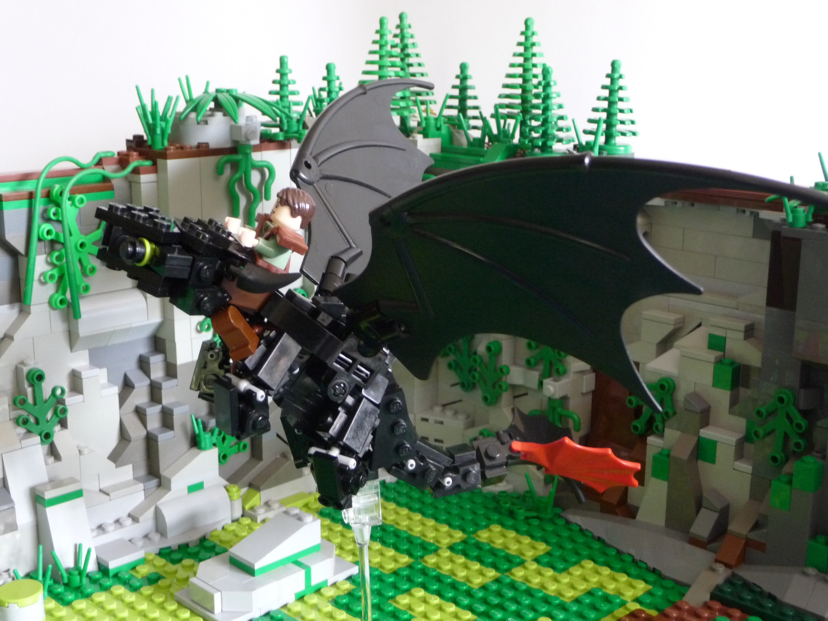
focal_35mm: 48
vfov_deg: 30.3
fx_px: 1148
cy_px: 310
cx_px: 414
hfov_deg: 39.7
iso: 400
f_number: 4.2
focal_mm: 8
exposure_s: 1/15
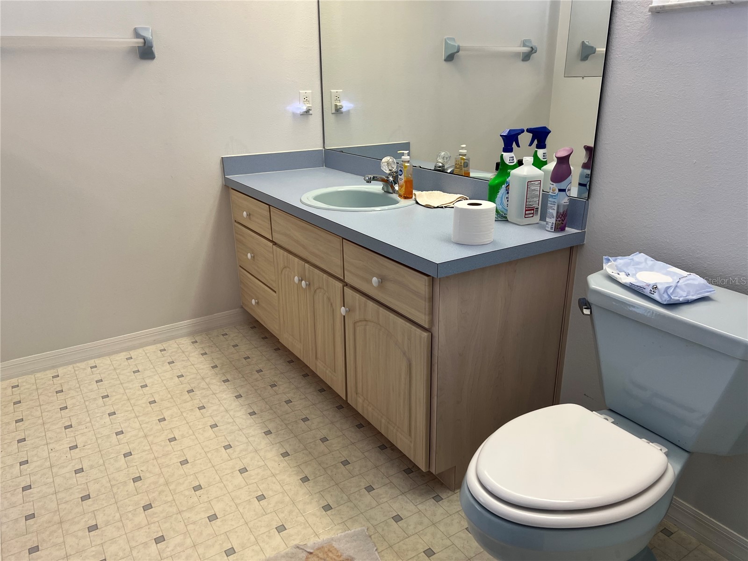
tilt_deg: -20.8
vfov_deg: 53.1
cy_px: 280
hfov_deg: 67.3
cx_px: 374
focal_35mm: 26
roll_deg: +0.4
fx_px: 562
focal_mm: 5.7
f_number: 1.5
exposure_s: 1/120
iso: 125
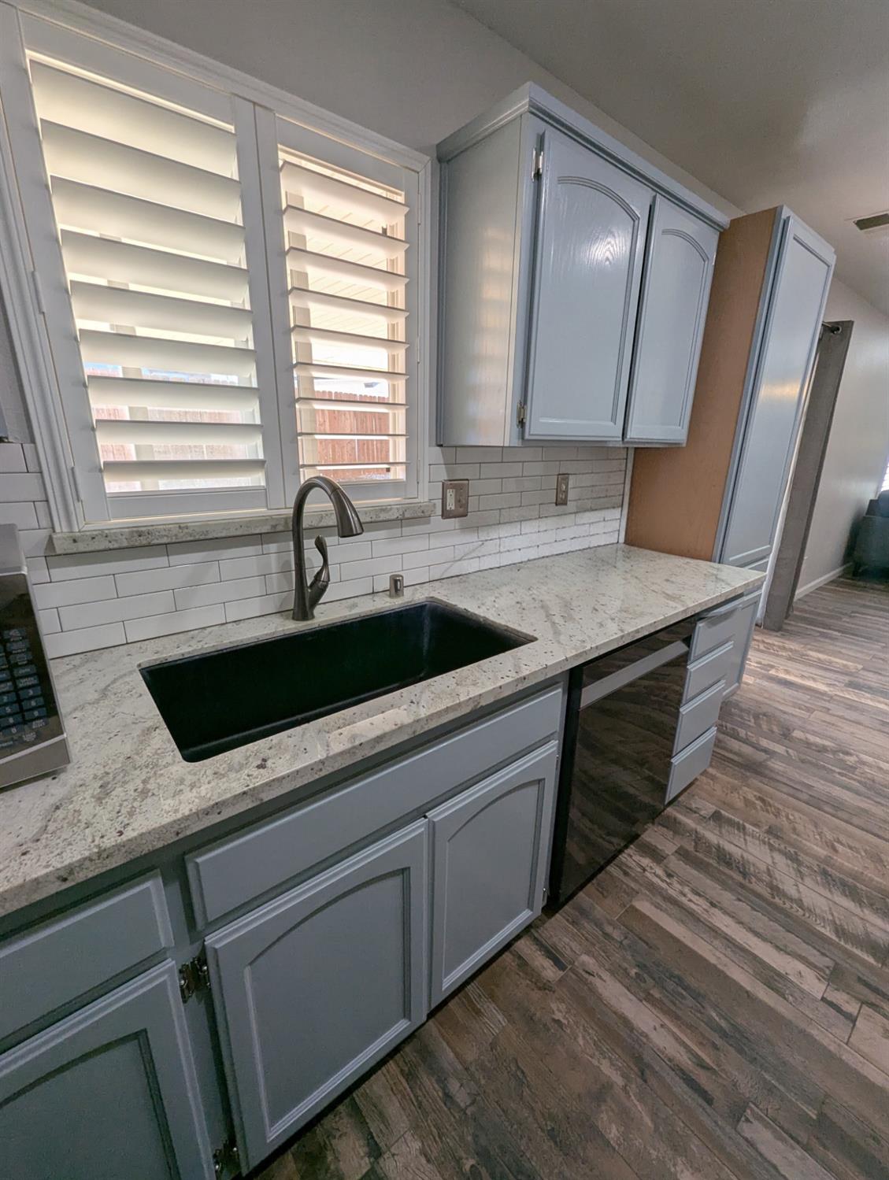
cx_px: 444
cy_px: 590
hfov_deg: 90.1
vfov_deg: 106.1
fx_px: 444
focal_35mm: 13
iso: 63
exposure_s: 1/120
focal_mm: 1.95
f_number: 2.2
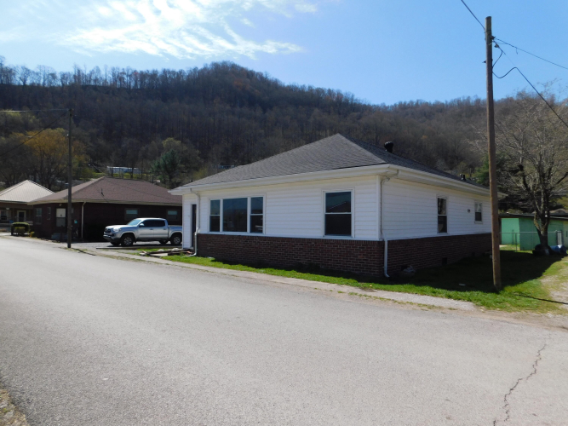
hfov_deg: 73.9
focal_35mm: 23
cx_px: 284
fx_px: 377
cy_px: 213
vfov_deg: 58.9
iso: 125
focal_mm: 4
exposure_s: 1/500
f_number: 6
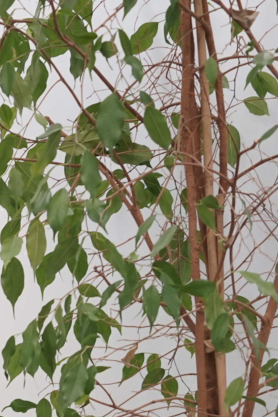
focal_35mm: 199
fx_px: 2305
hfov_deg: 6.7
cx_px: -235
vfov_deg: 10.2
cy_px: 508
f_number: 3.5
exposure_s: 1/125
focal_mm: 52
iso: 1600
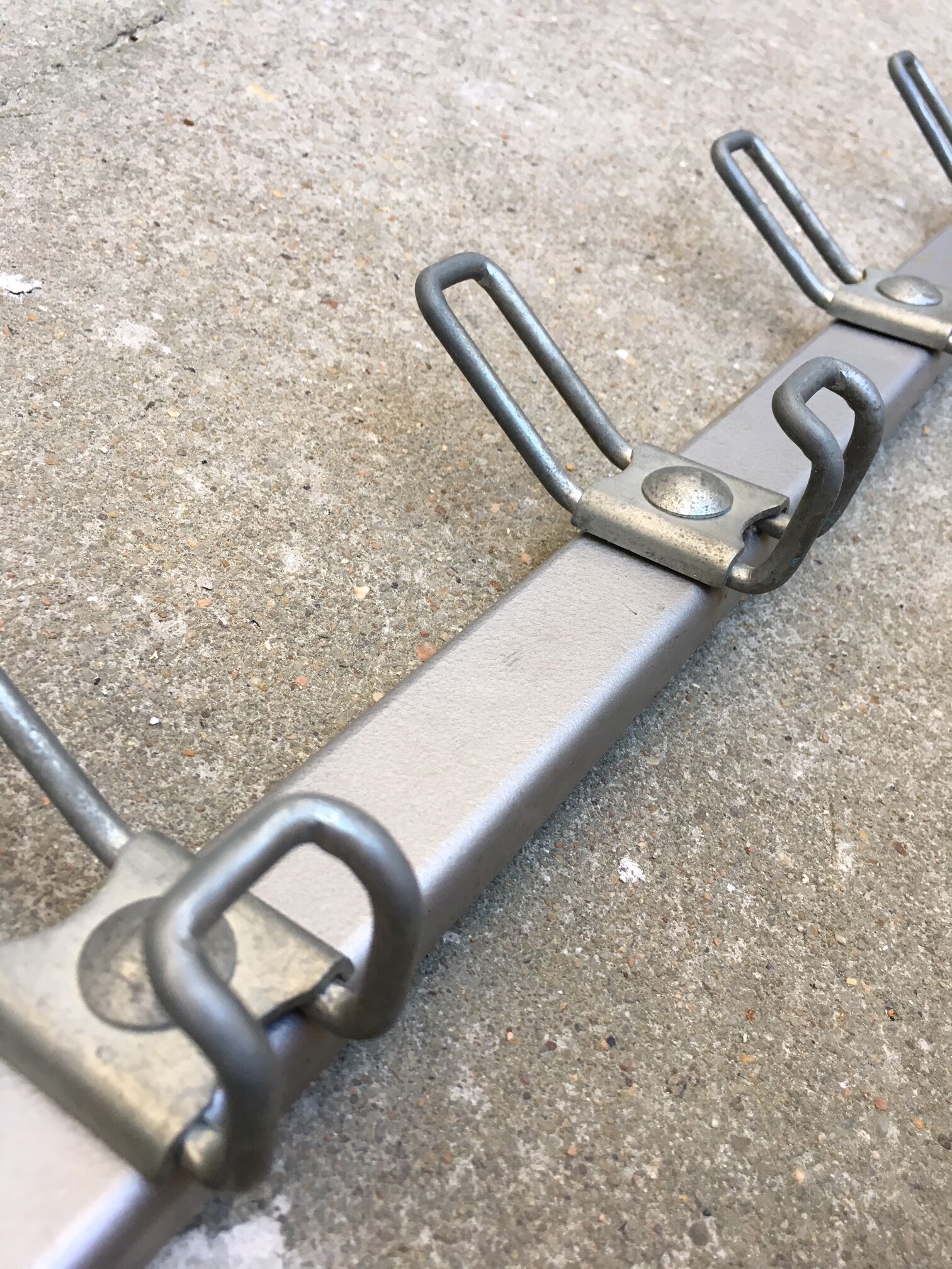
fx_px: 1063
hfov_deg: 48.2
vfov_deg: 61.7
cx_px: 476
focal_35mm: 29
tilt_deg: -46.9
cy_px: 634
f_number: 2.2
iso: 32
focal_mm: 4.15
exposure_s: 1/33
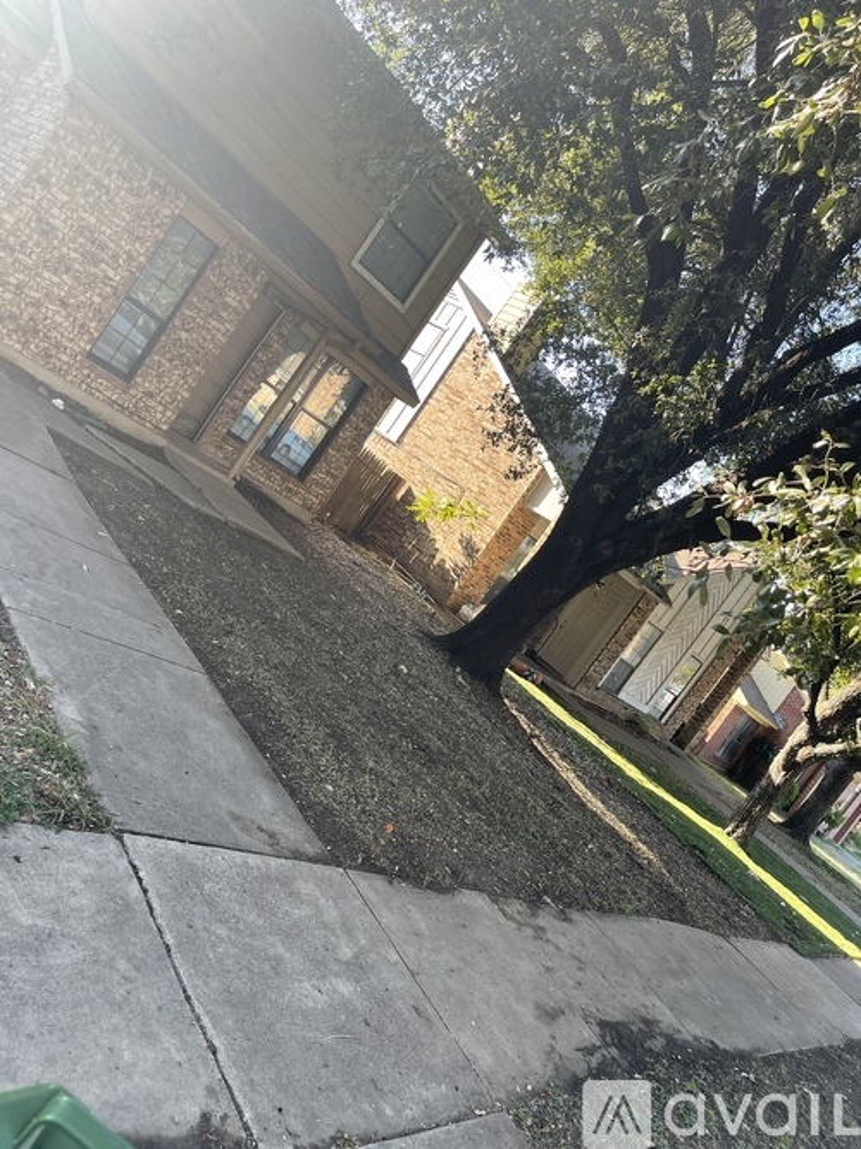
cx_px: 430
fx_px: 863
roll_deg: -34.6
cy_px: 574
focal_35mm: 26
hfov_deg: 53.0
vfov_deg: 67.3
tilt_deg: -5.3
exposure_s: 1/191
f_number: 1.6
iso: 32
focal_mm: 5.1
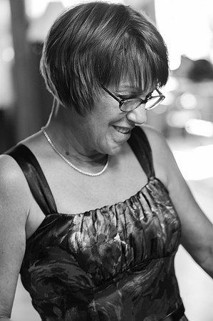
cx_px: 106
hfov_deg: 13.0
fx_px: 934
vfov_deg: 19.5
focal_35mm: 105
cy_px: 160
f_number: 4
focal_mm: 105
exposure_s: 1/80
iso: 2500
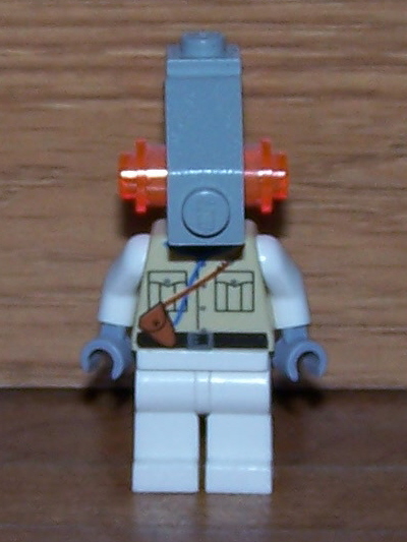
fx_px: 595
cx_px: 204
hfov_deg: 37.7
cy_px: 271
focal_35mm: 38
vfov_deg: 49.0
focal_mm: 6.3
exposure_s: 1/500
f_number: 2.8
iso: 80
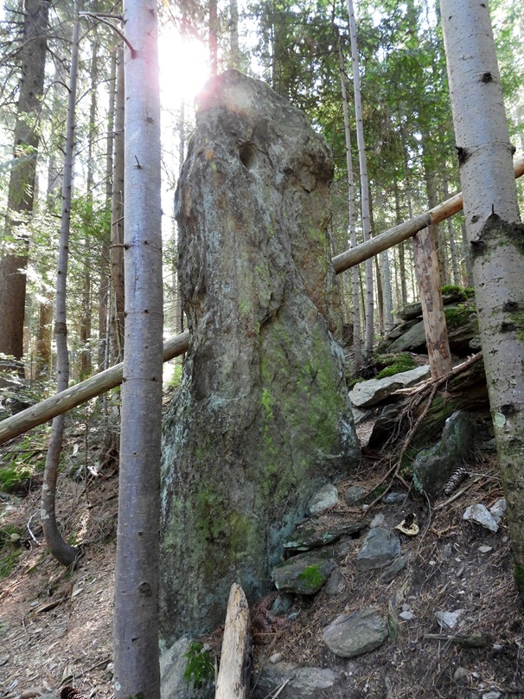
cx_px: 262
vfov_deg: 71.6
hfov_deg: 56.8
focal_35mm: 24
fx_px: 484
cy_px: 350
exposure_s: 1/30
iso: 360
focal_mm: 4.3
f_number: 2.8
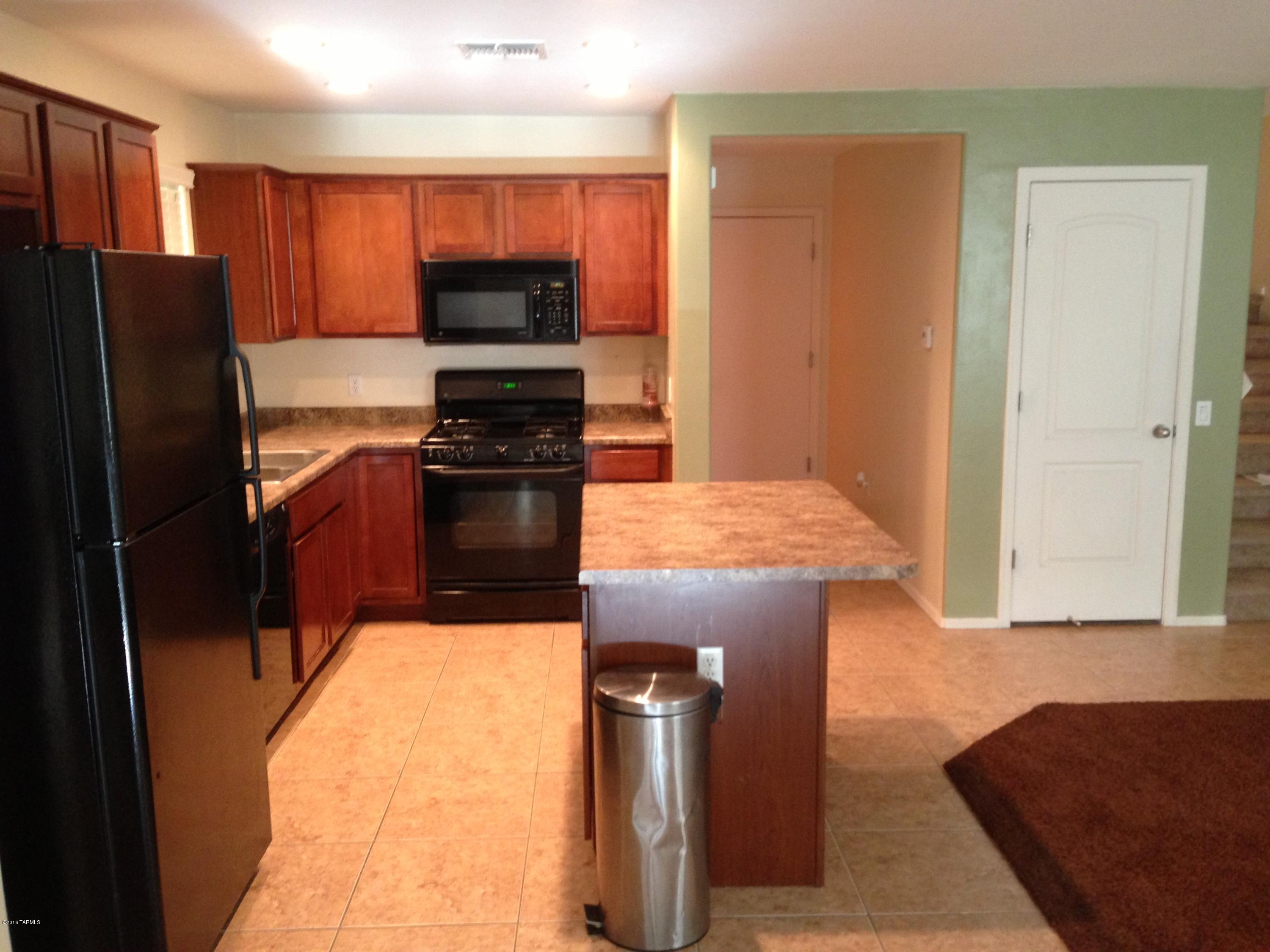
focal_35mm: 33
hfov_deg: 55.4
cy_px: 476
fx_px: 1211
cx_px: 635
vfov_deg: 42.9
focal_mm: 4.13
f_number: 2.4
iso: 250
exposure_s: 1/20
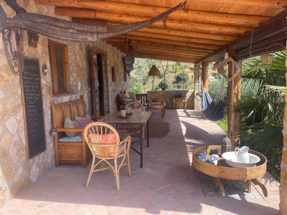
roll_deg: +1.0
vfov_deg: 53.1
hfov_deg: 67.3
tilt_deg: -7.0
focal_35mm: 26
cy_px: 104
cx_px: 144
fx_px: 216
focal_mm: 5.1
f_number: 1.6
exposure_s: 1/740
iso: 32
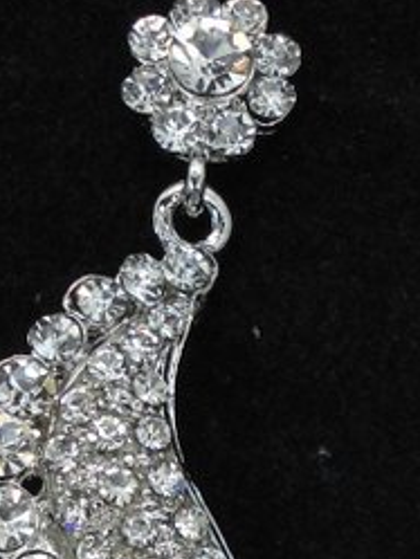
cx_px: 389
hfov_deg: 15.4
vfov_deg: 19.8
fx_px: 1536
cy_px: 595
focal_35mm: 95
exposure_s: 1/50
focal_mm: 6.7
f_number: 3.2
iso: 80
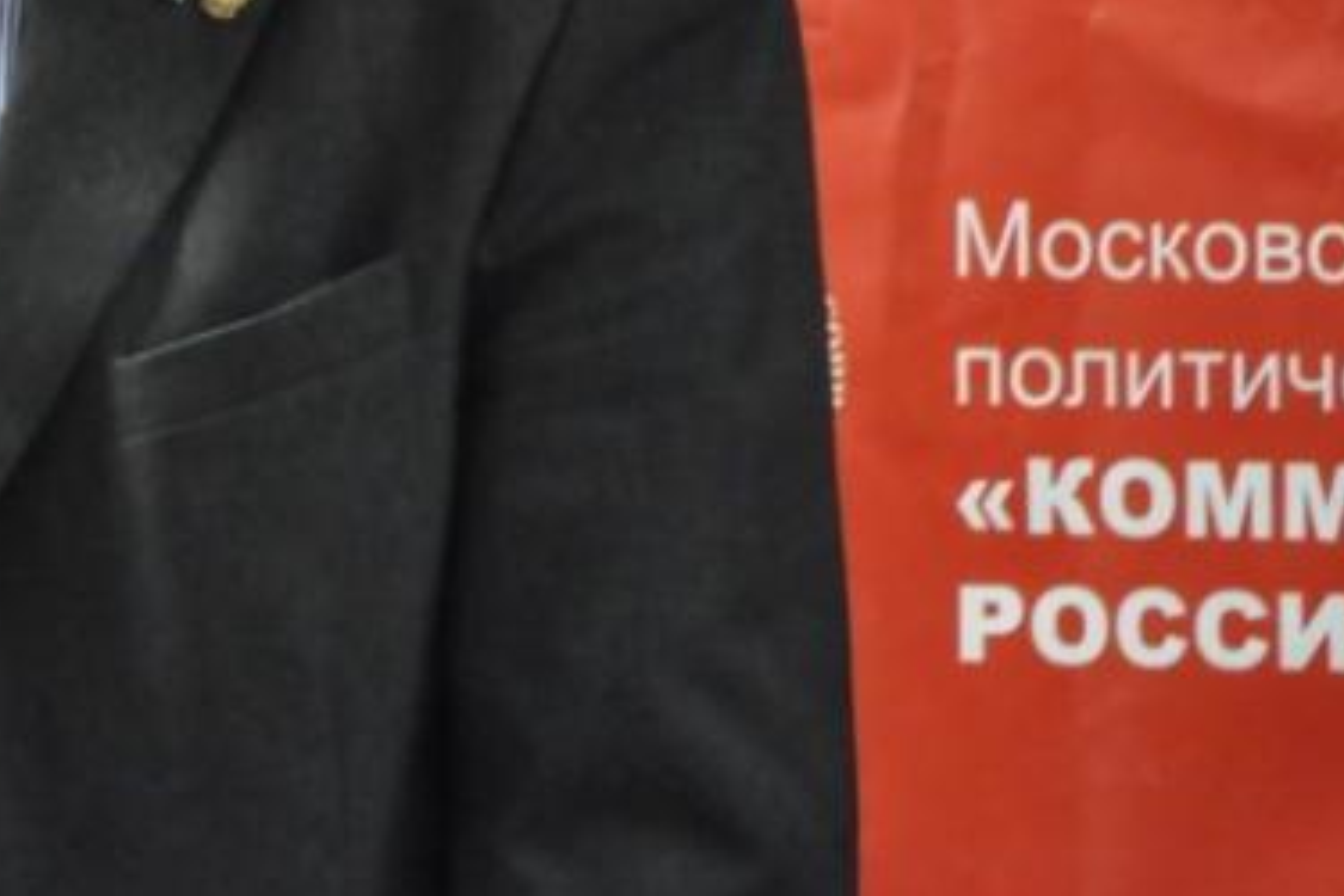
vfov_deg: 1.8
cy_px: -283
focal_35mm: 756
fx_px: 28235
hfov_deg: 2.7
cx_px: -287
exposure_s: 1/20
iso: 3200
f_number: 6
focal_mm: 185
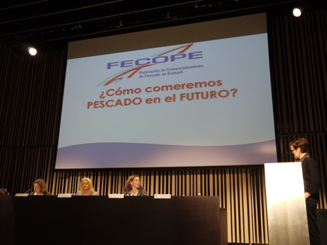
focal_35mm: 36
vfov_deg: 39.7
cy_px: 122
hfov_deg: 51.4
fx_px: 340
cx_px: 164
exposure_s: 1/40
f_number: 4
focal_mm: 18
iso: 400
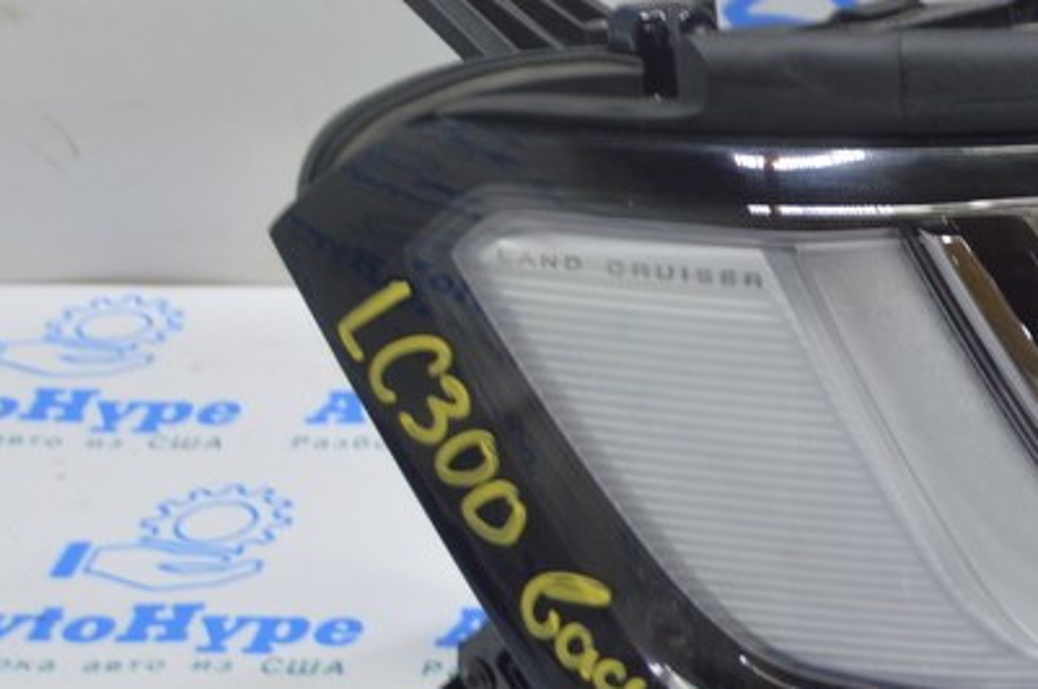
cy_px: 240
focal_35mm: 115
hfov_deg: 16.9
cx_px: 1312
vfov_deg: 11.9
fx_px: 3310
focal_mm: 30
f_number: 5.6
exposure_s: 1/20
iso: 400
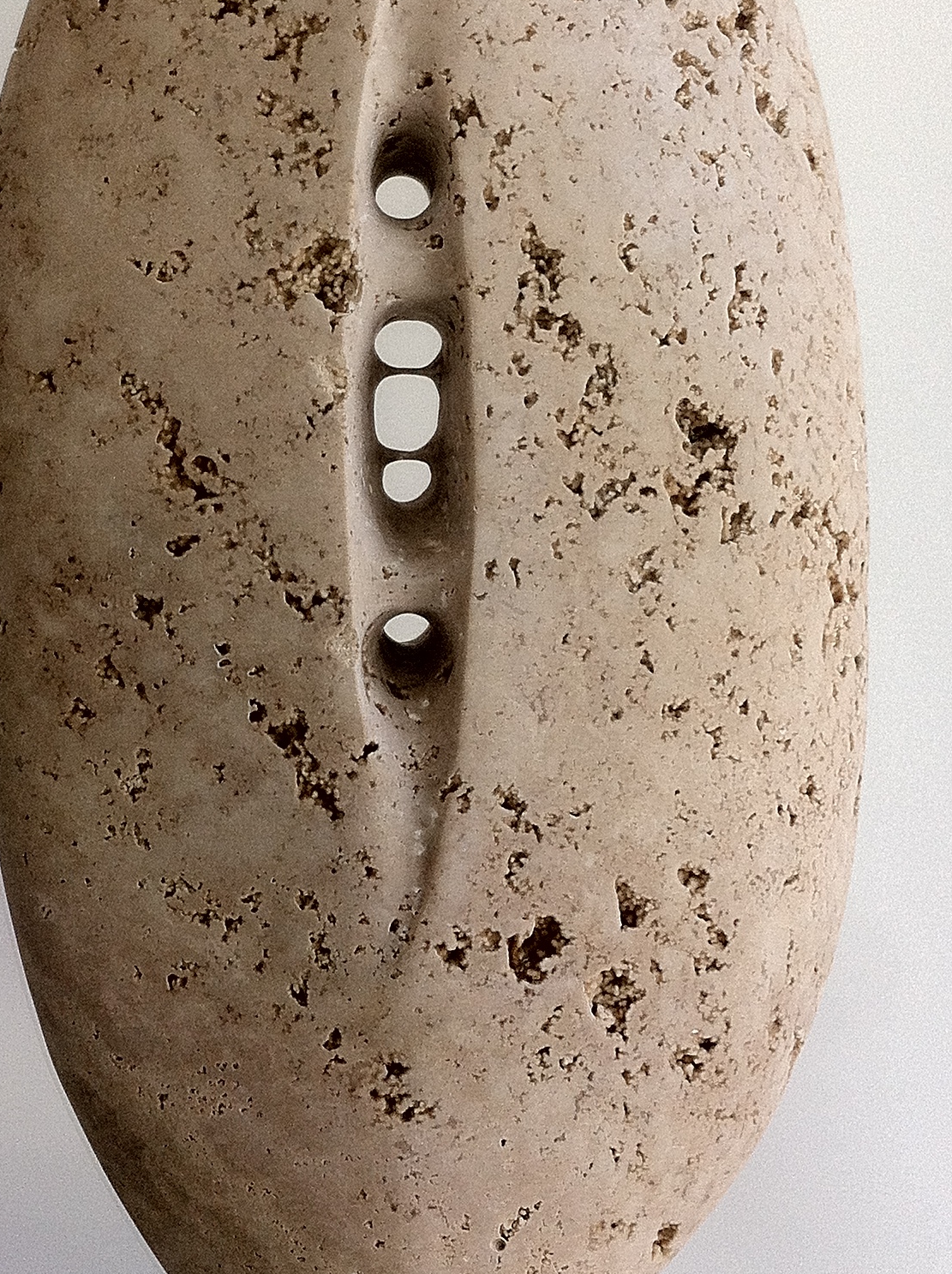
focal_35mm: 61
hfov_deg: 23.8
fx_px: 2242
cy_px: 541
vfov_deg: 31.7
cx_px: 302
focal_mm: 3.85
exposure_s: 1/142
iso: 80
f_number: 2.8
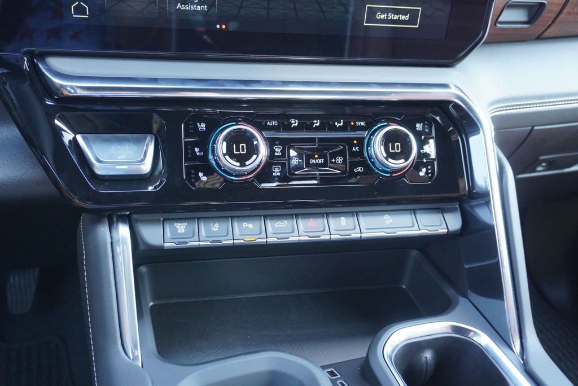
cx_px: 289
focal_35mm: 33
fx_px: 530
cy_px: 193
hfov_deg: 57.2
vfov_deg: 40.0
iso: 2000
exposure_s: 1/160
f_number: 4
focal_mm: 22
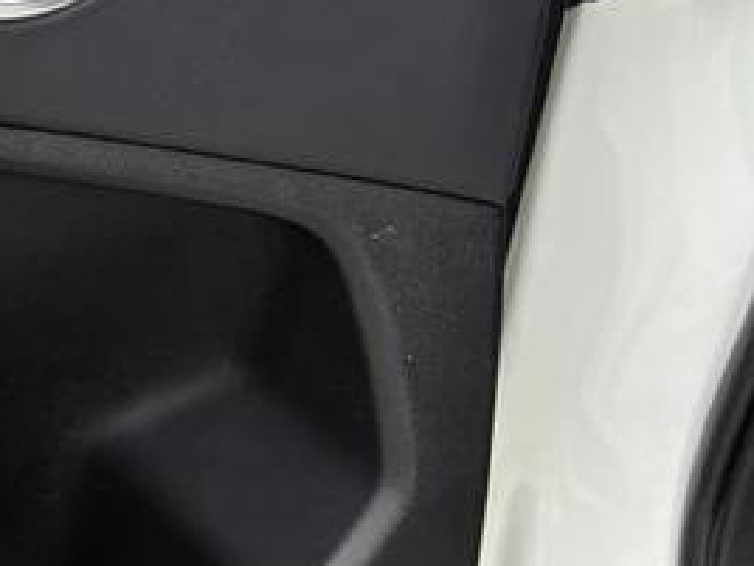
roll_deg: +5.4
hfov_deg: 13.8
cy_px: -73
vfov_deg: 11.8
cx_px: -684
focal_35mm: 124
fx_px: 2701
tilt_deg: -28.5
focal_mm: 5.96
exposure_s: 1/338
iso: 64
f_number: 1.6
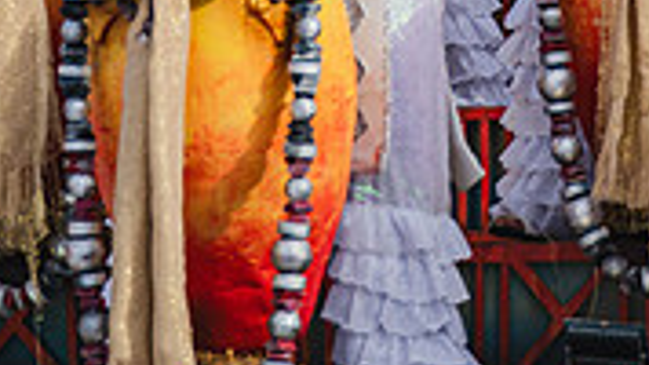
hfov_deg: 3.9
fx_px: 9531
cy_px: -339
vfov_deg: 2.2
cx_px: 370
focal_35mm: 554
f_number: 5.6
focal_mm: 210
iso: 400
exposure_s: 1/1600
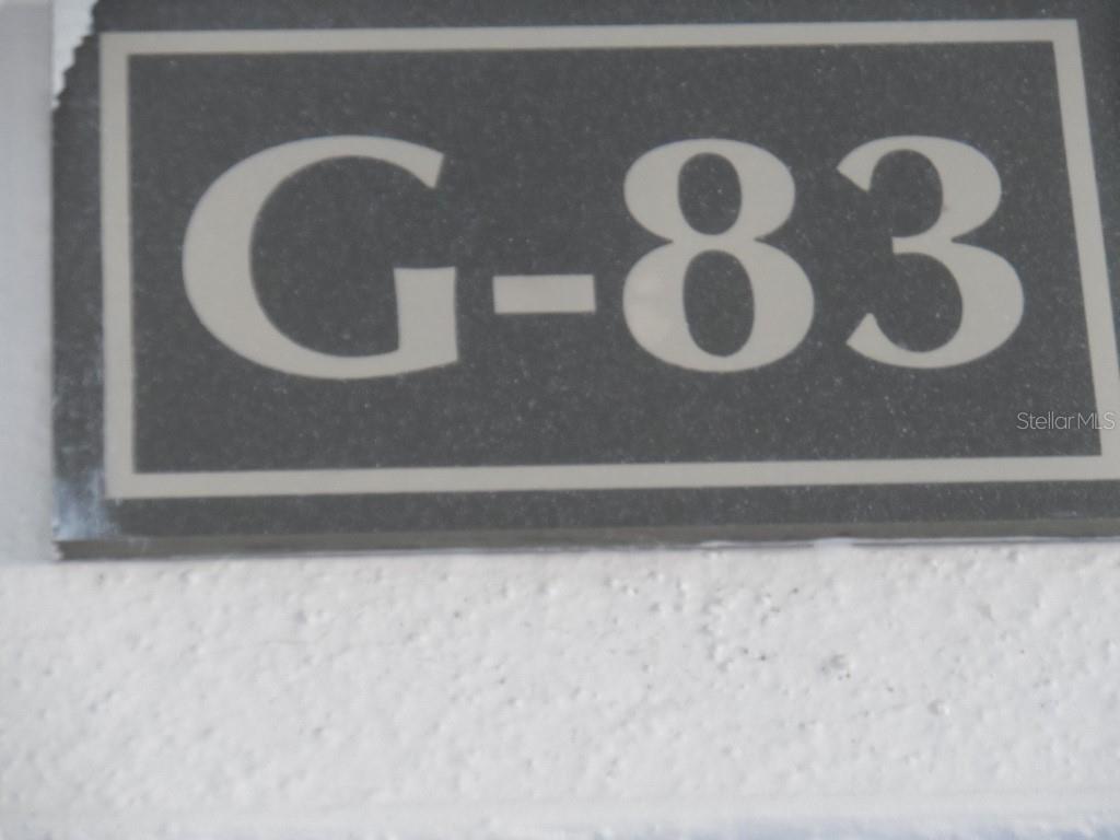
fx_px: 5759
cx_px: 560
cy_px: 420
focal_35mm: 178
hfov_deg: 11.1
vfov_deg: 8.3
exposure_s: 1/90
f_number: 4.5
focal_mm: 28.9
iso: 640
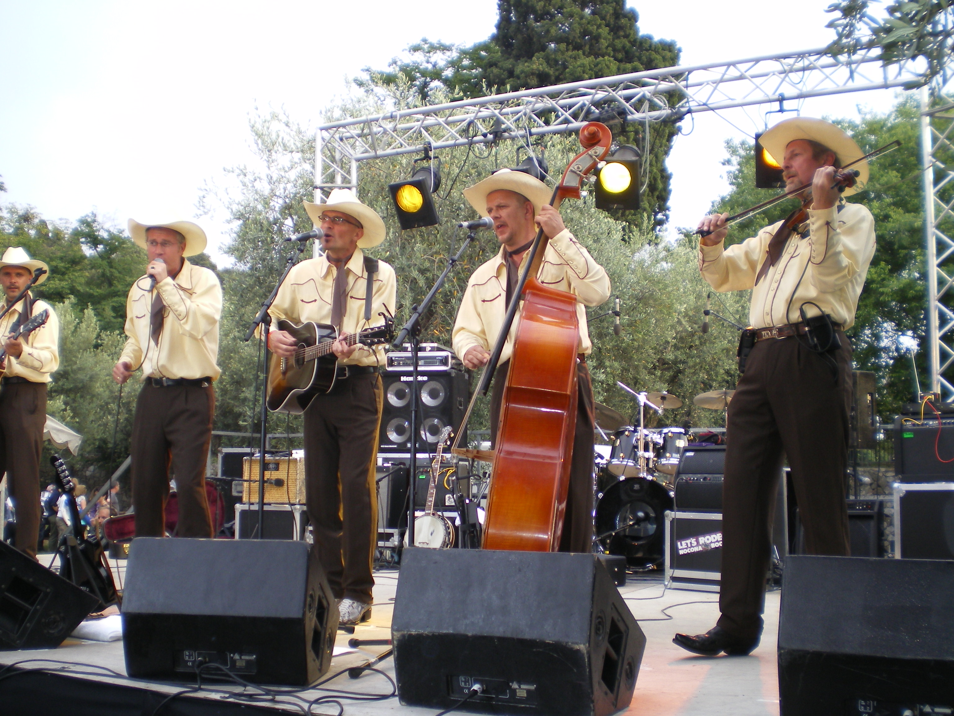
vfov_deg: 37.7
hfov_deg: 49.0
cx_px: 477
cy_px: 358
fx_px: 1047
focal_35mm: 38
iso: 80
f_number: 3.1
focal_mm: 6.3
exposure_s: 1/100
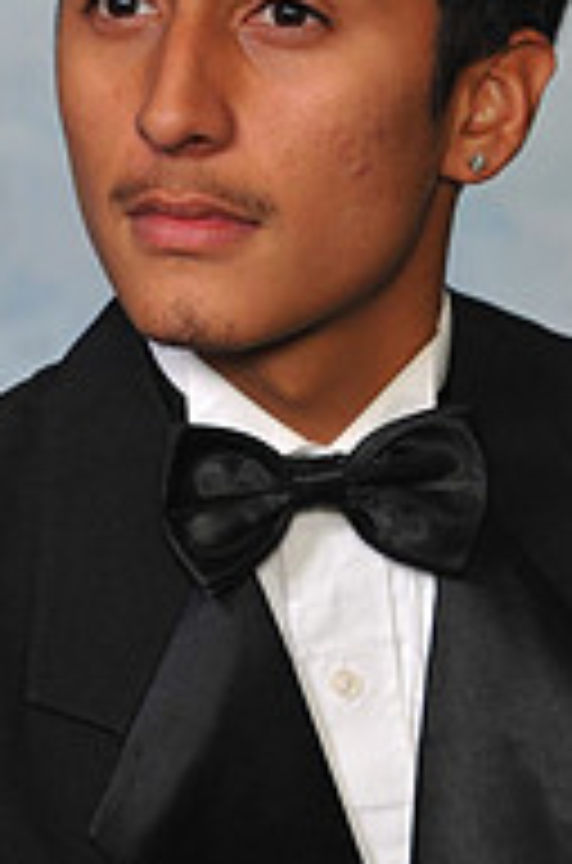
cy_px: 432
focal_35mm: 317
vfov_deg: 6.5
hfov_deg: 4.3
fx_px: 7596
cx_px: 187
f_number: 7.1
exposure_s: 1/125
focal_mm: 135
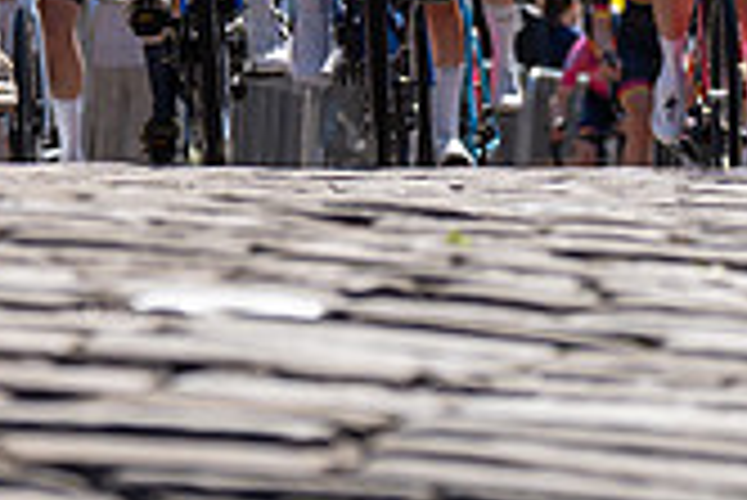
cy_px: -70
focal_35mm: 383
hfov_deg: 5.4
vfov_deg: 3.6
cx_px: 350
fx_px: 7954
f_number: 3.5
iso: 100
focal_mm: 86
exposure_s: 1/1000
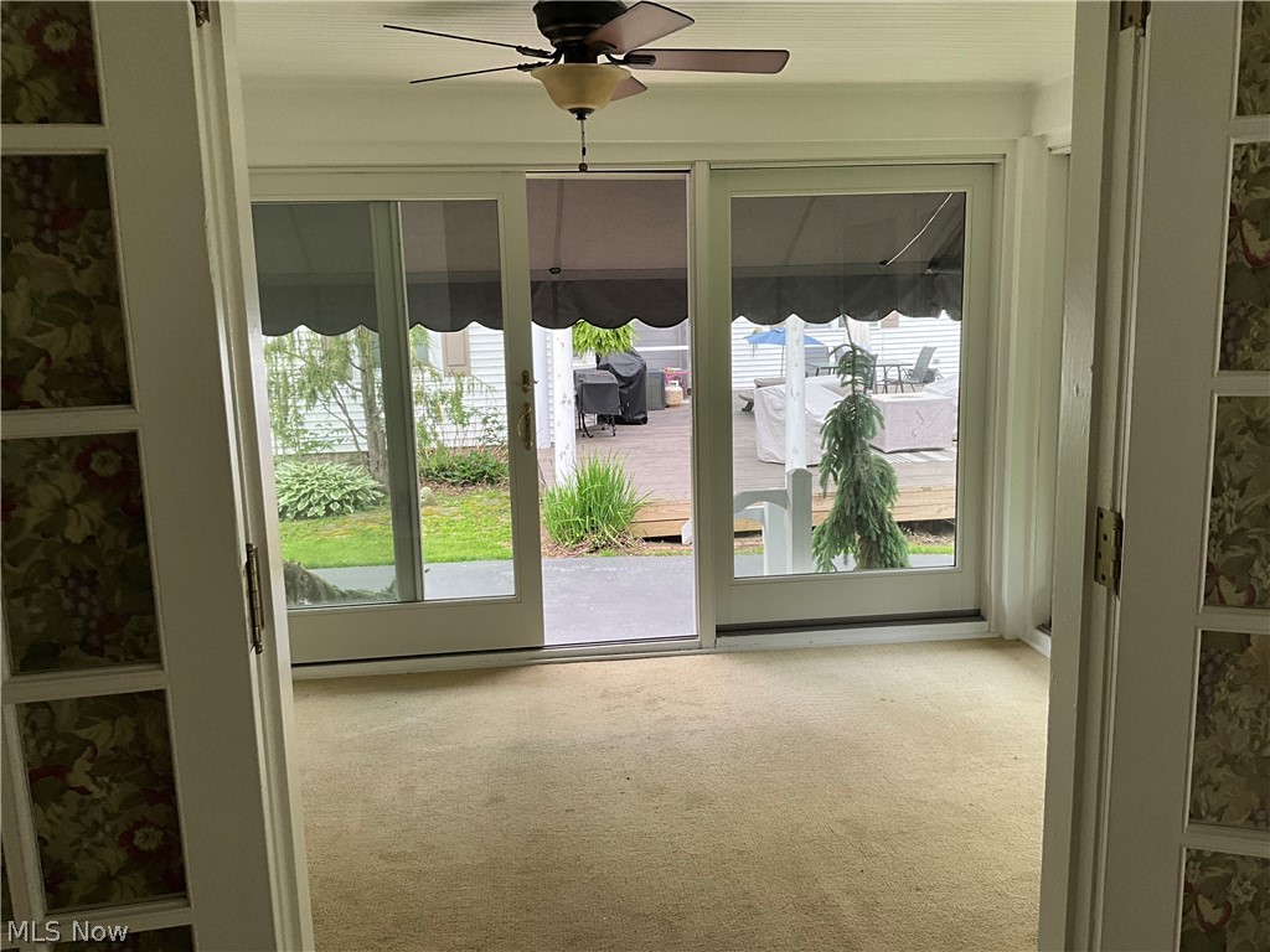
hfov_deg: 61.7
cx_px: 635
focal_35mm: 29
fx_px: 1064
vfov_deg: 48.2
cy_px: 476
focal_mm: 3
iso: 64
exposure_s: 1/122
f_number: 1.8
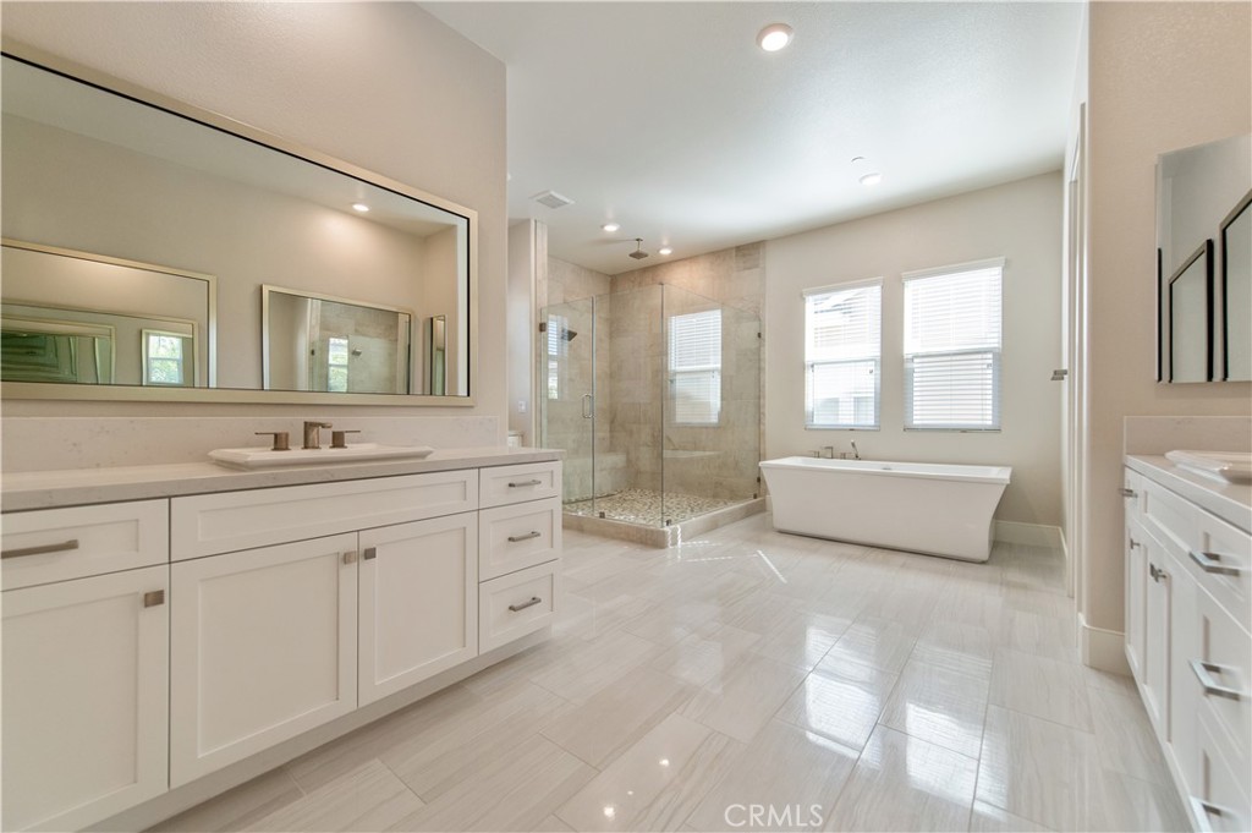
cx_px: 626
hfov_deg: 104.3
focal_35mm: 14
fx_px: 486
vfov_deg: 81.1
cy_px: 416
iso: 400
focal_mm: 14
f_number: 3.5
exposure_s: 1/250
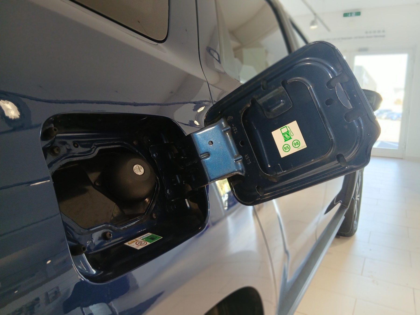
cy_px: 158
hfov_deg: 67.3
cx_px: 210
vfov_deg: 53.1
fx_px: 315
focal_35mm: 26
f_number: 1.8
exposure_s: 1/50
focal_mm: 3.98
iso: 160
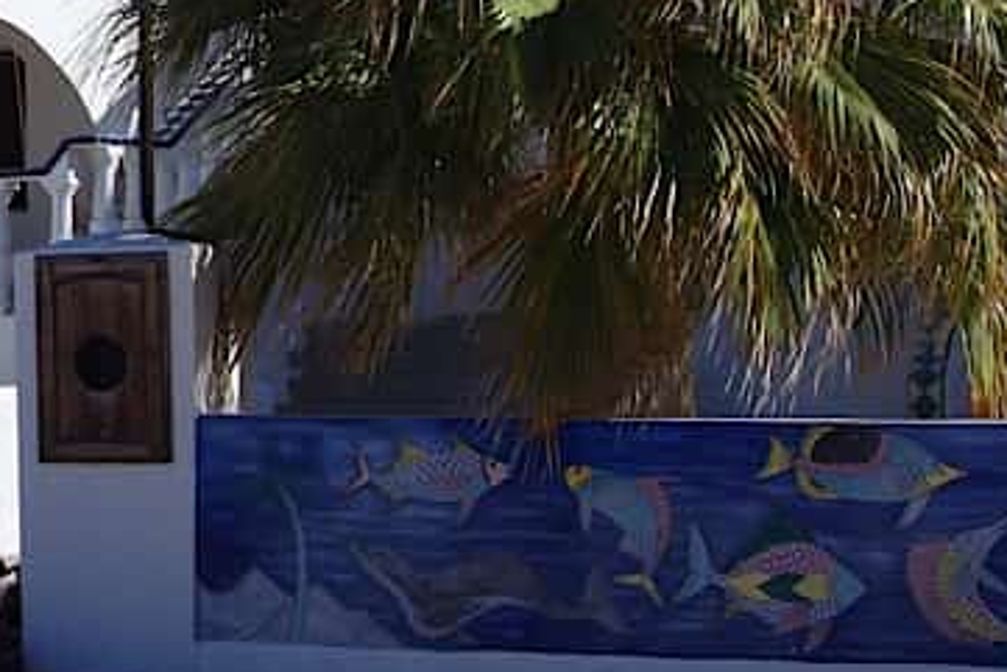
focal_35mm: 102
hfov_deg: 18.5
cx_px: -346
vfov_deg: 13.3
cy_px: 75
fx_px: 2854
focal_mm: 24
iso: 100
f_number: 14
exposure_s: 1/160
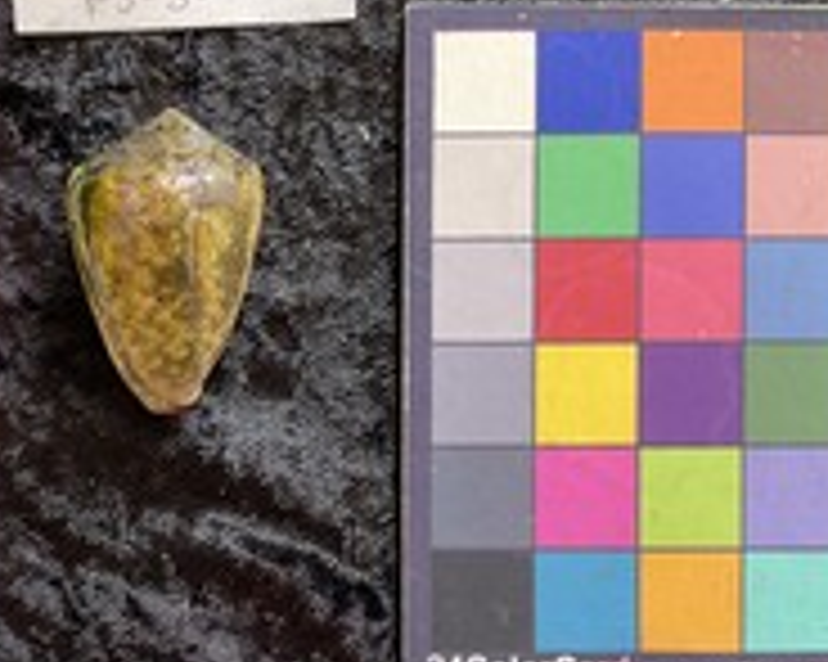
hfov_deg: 34.1
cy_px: 453
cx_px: 216
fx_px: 1323
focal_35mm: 54
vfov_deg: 27.9
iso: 50
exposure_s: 1/60
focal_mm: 3
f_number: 1.8
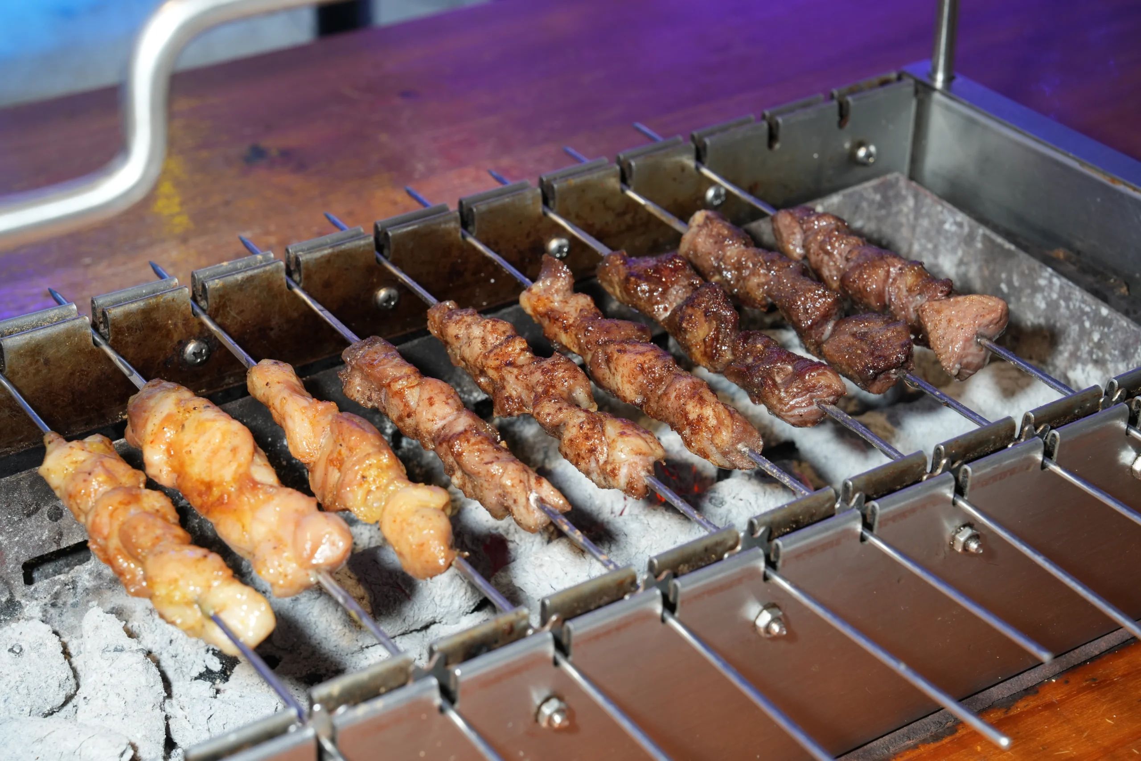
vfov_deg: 19.5
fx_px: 2219
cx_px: 570
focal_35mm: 70
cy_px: 380
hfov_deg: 28.8
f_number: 10
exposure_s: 1/8
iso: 400
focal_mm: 70
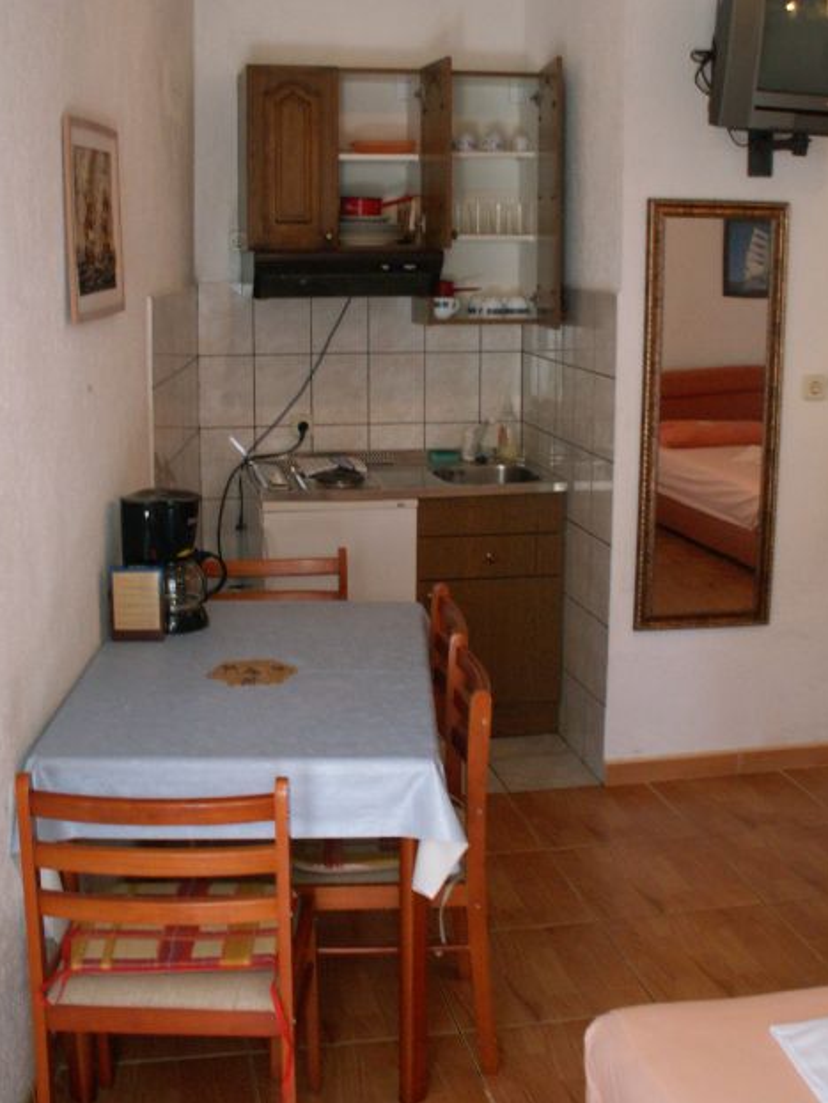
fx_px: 1434
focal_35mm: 45
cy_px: 481
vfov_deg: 42.0
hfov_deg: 32.2
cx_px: 404
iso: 100
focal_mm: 5.86
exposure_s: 1/40
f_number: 2.8
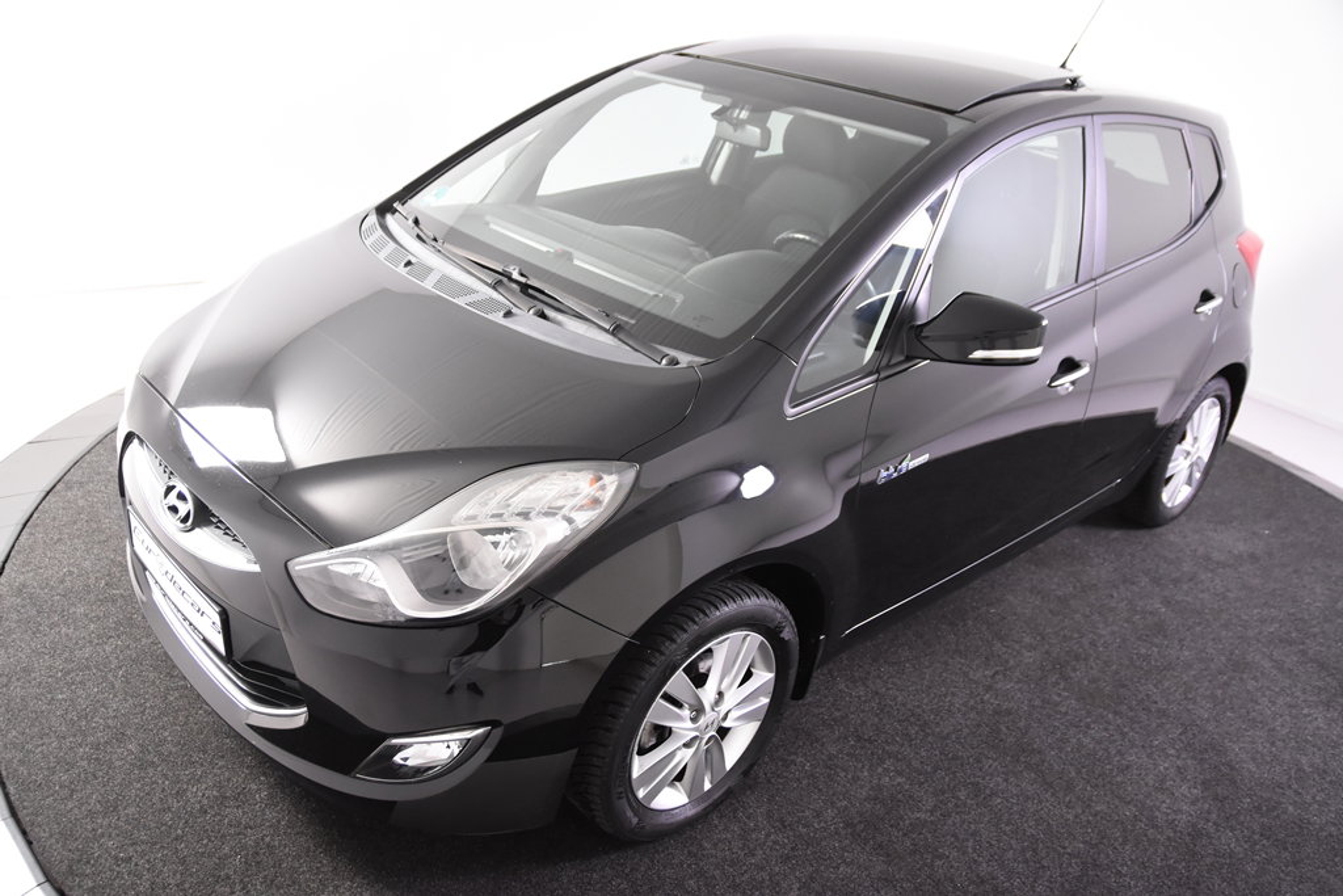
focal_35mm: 30
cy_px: 448
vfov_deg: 43.6
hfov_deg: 61.9
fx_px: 1119
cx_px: 672
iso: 1600
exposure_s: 1/40
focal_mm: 20
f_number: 3.2
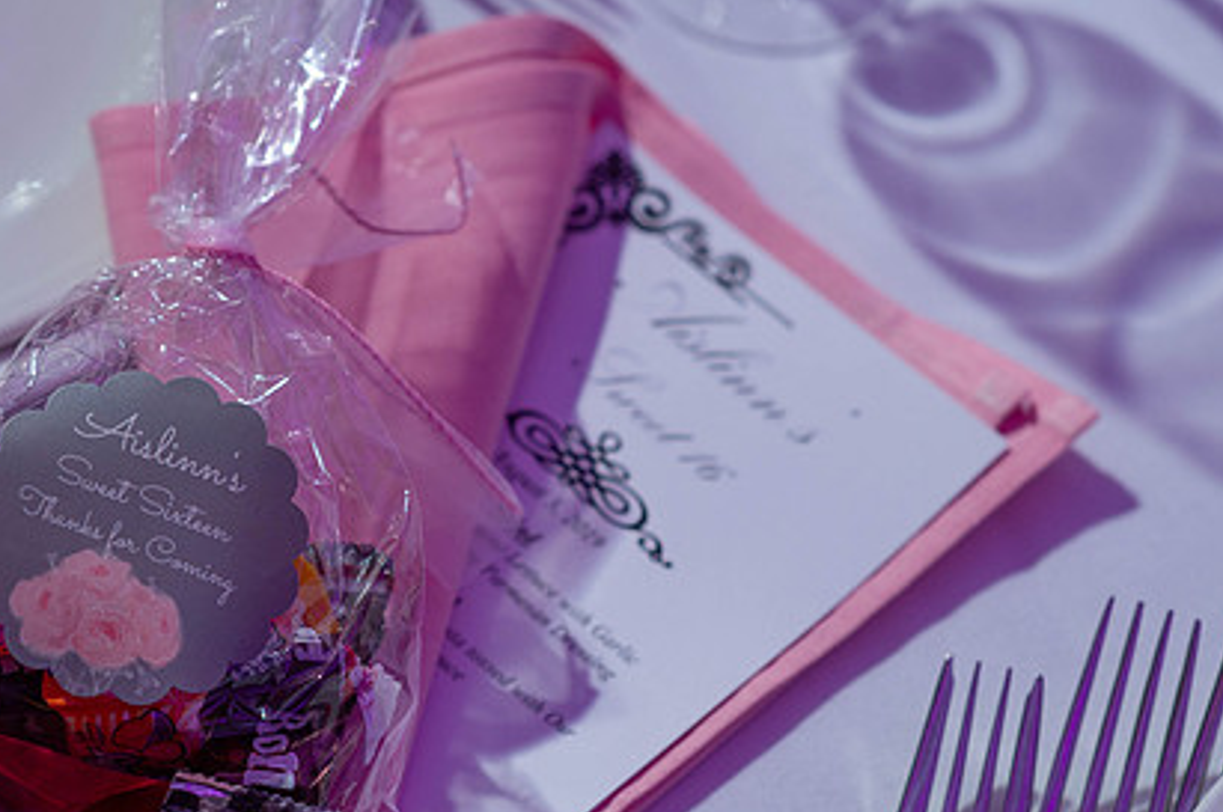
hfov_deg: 17.1
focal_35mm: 120
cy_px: 446
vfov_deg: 11.4
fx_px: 4072
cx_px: 458
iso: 250
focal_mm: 85
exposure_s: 1/160
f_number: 4
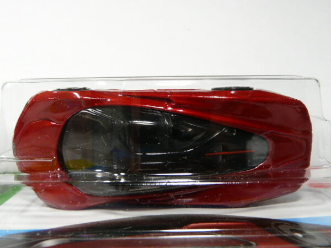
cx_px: 166
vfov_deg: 35.1
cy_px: 124
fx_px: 392
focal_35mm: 41
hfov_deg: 45.8
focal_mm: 4.6
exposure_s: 1/60
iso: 100
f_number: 2.8
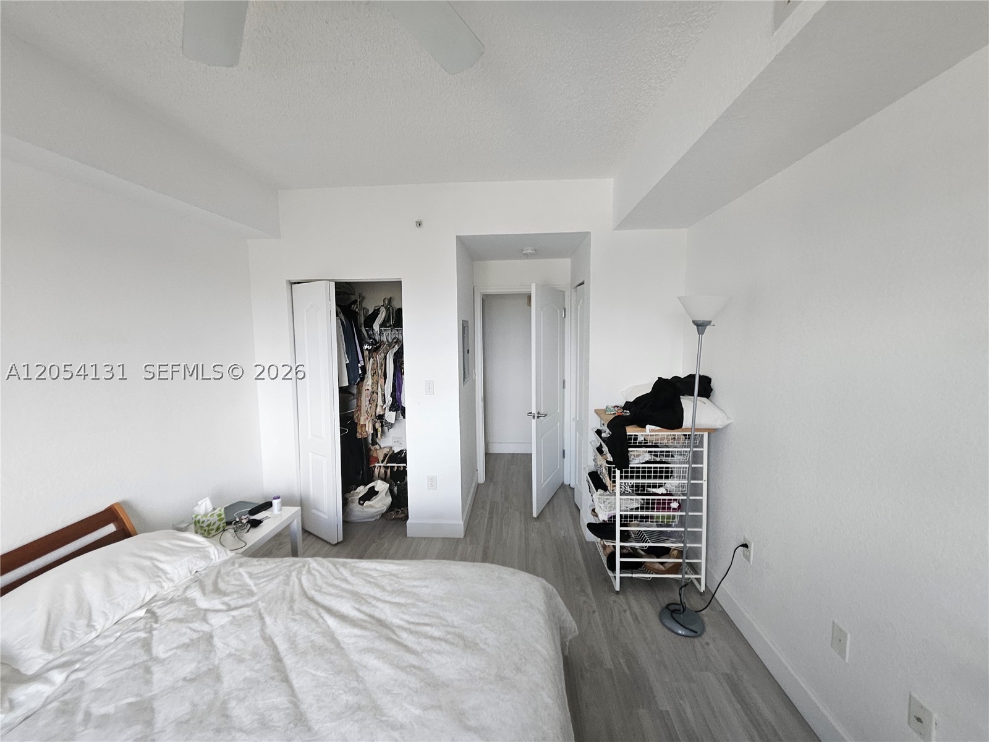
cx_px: 494
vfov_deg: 89.9
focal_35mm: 13
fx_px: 371
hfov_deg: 106.2
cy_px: 371
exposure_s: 1/60
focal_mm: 1.74
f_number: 2.2
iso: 80
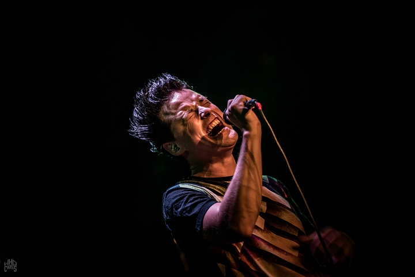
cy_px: 138
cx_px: 208
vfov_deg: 6.9
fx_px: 2307
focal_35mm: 200
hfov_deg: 10.3
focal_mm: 200
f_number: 2.8
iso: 3200
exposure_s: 1/80
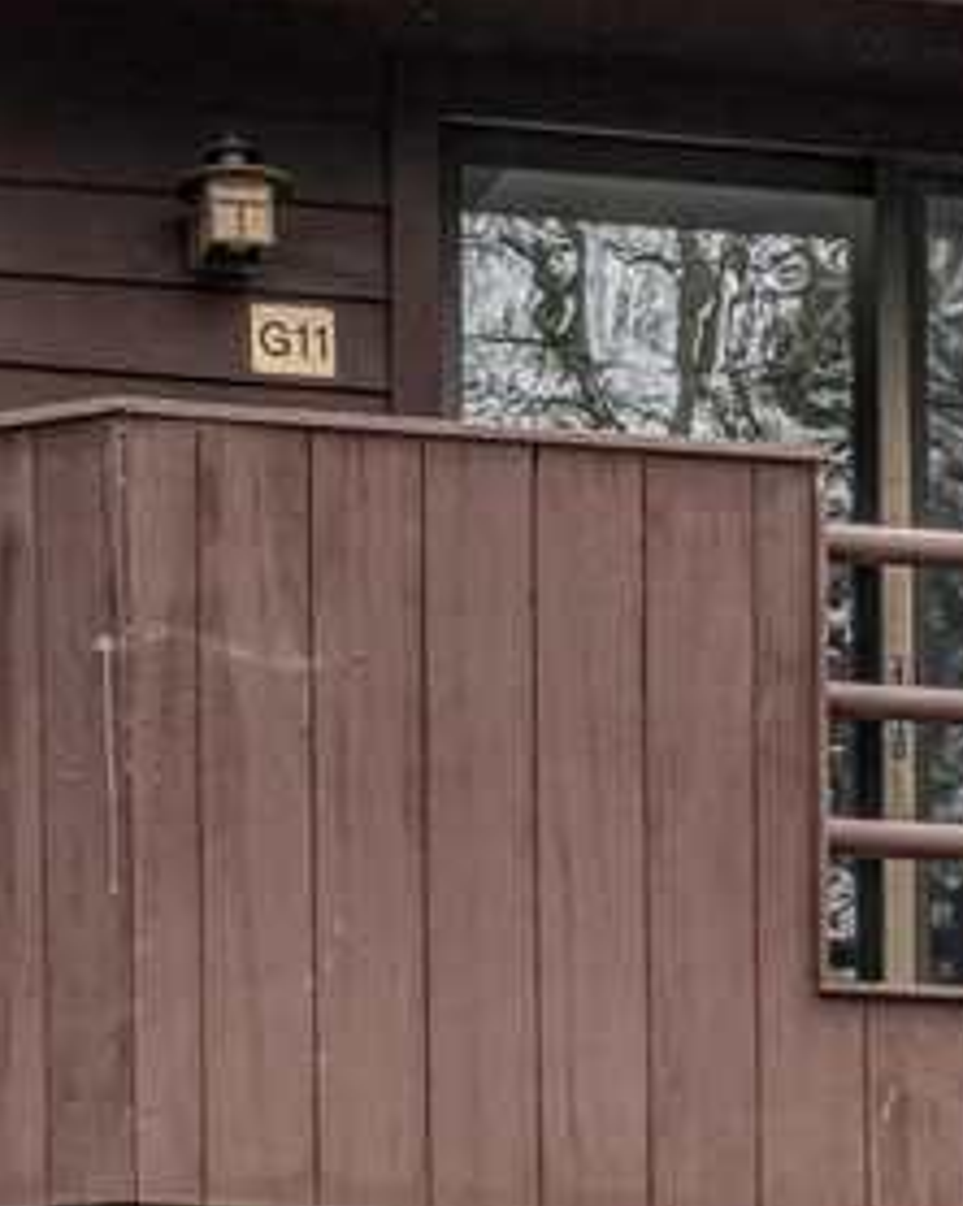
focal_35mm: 201
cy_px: 835
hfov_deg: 7.7
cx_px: 681
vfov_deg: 9.6
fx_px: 7175
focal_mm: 31
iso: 6400
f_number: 16
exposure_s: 1/30
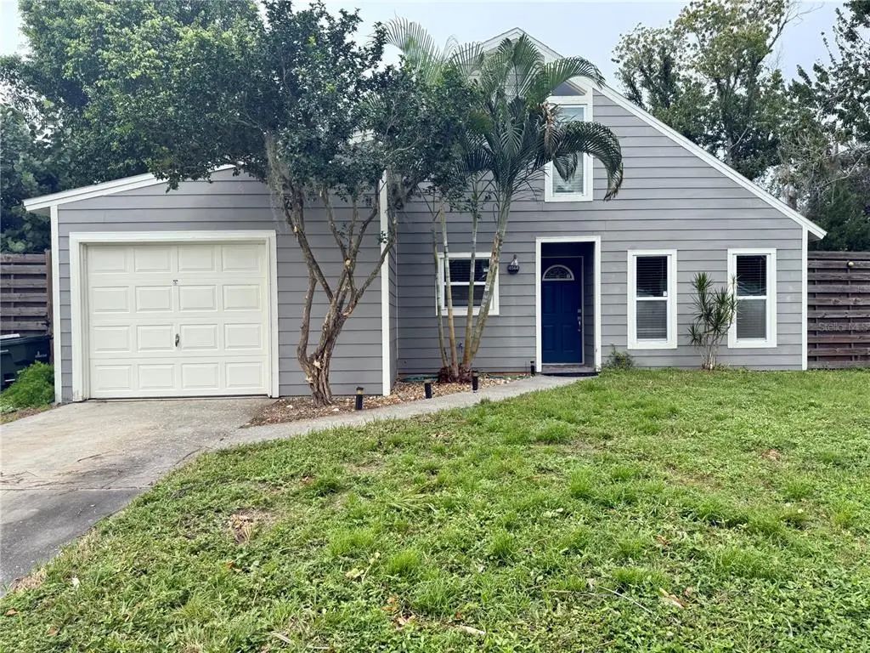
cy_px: 326
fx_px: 603
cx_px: 435
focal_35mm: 24
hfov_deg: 71.6
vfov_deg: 56.8
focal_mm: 6.76
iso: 80
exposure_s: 1/1106
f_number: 1.78
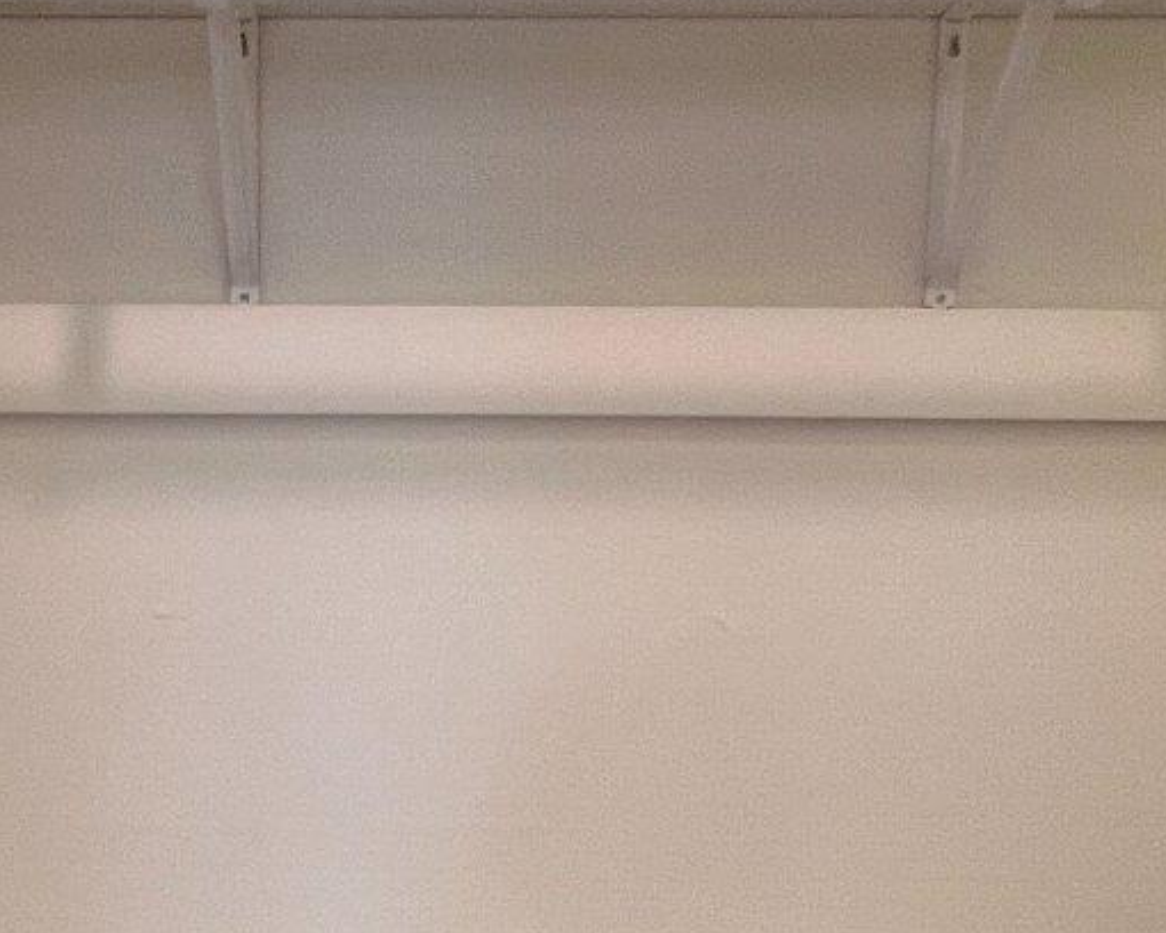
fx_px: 1760
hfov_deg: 36.2
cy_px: 940
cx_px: 361
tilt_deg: -10.3
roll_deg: -0.1
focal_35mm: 51
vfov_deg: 27.9
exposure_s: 1/60
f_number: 1.8
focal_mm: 1.57
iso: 160
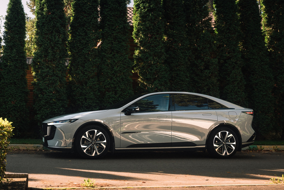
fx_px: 363
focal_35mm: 46
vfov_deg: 29.2
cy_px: 80
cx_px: 81
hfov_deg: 41.8
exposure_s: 1/15
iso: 100
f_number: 7.1
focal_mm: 28
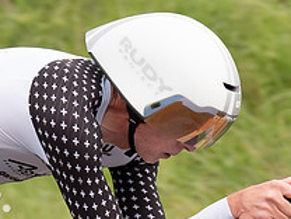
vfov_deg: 1.0
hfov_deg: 1.3
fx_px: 12812
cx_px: 89
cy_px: 138
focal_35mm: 1524
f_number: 4
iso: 200
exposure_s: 1/800
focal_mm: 200
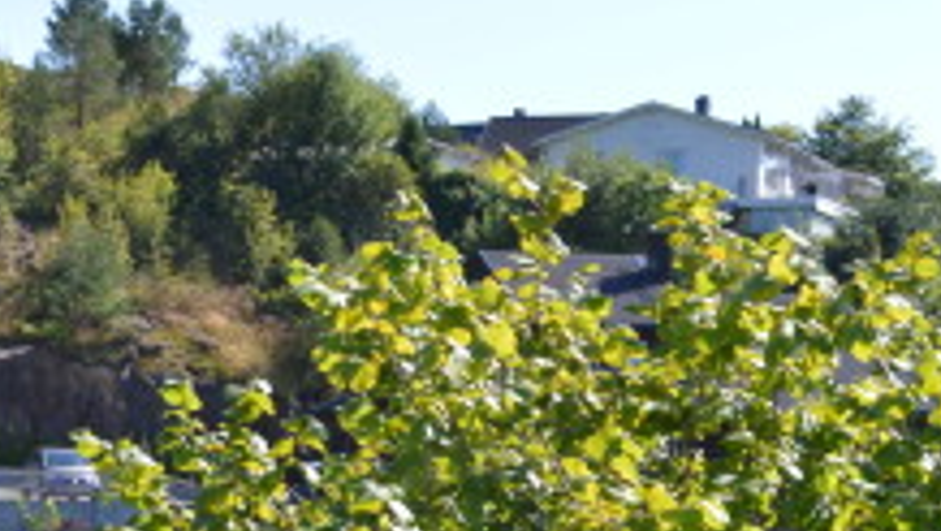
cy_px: 779
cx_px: 164
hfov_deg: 17.5
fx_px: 3021
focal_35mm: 121
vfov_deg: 9.8
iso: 100
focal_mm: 24
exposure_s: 1/160
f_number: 6.3
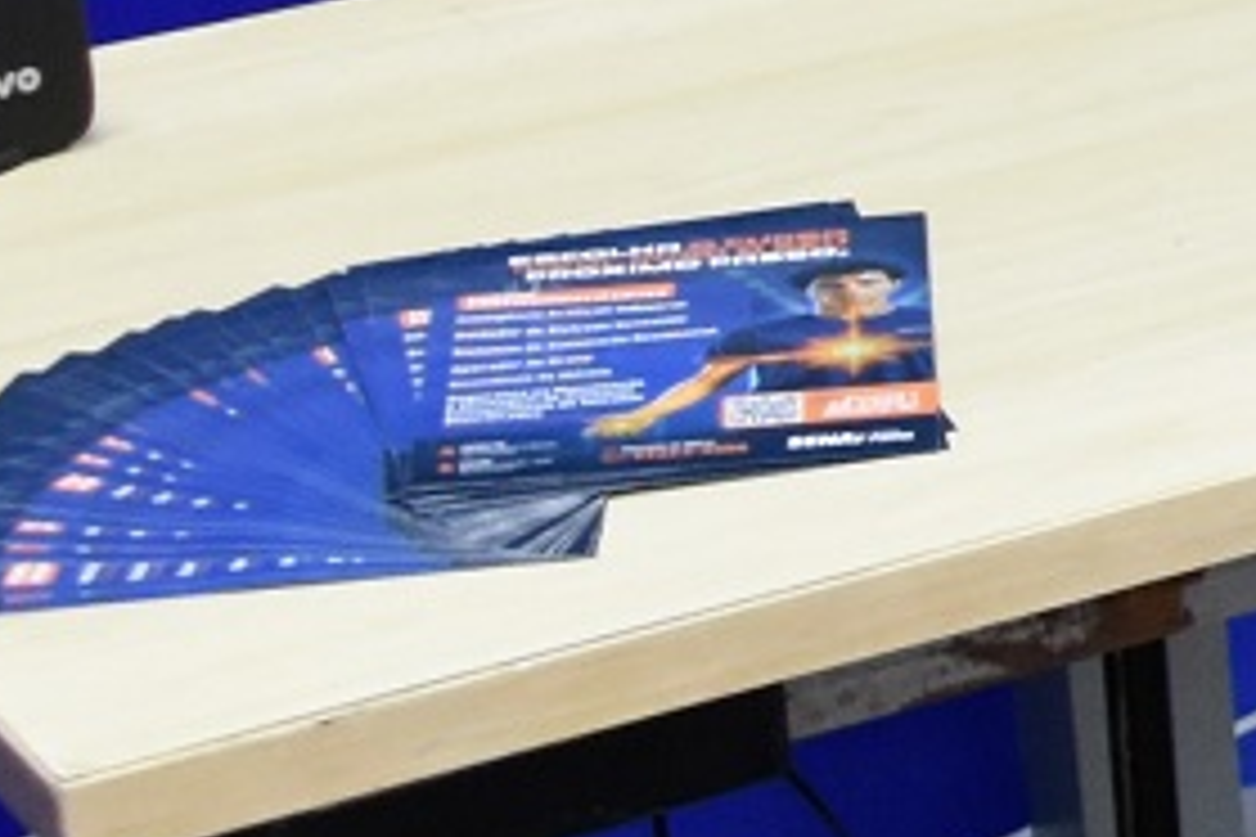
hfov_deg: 9.3
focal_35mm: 186
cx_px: 3462
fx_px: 6489
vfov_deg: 7.2
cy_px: -508
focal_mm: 18
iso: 800
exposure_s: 1/100
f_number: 5
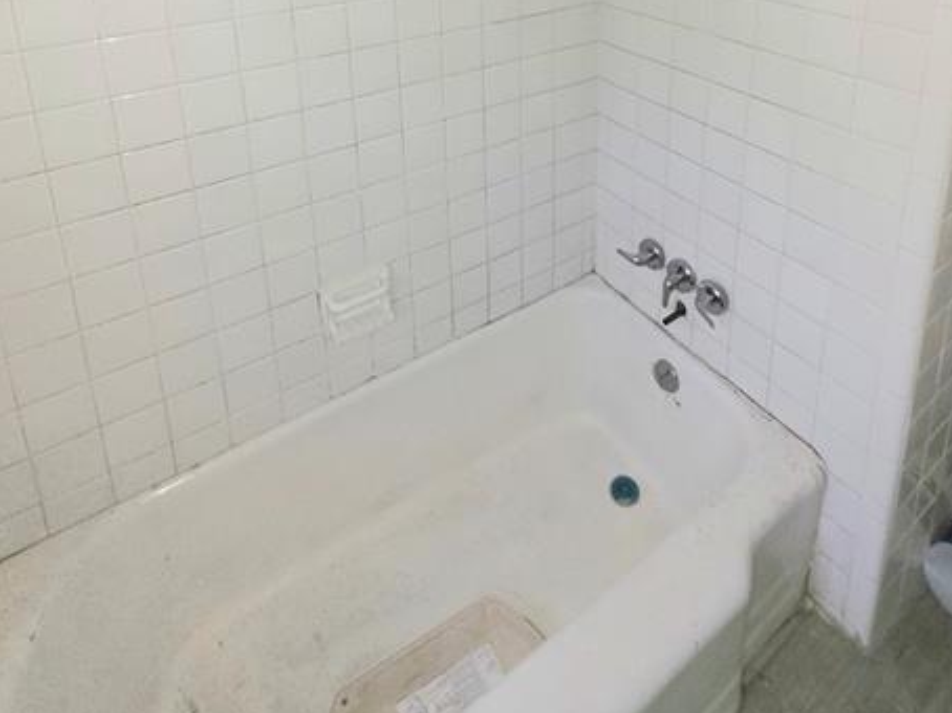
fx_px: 605
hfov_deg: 76.4
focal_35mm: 22
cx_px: 497
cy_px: -13
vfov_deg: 49.0
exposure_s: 1/60.2
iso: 160
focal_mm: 2.2
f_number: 1.9
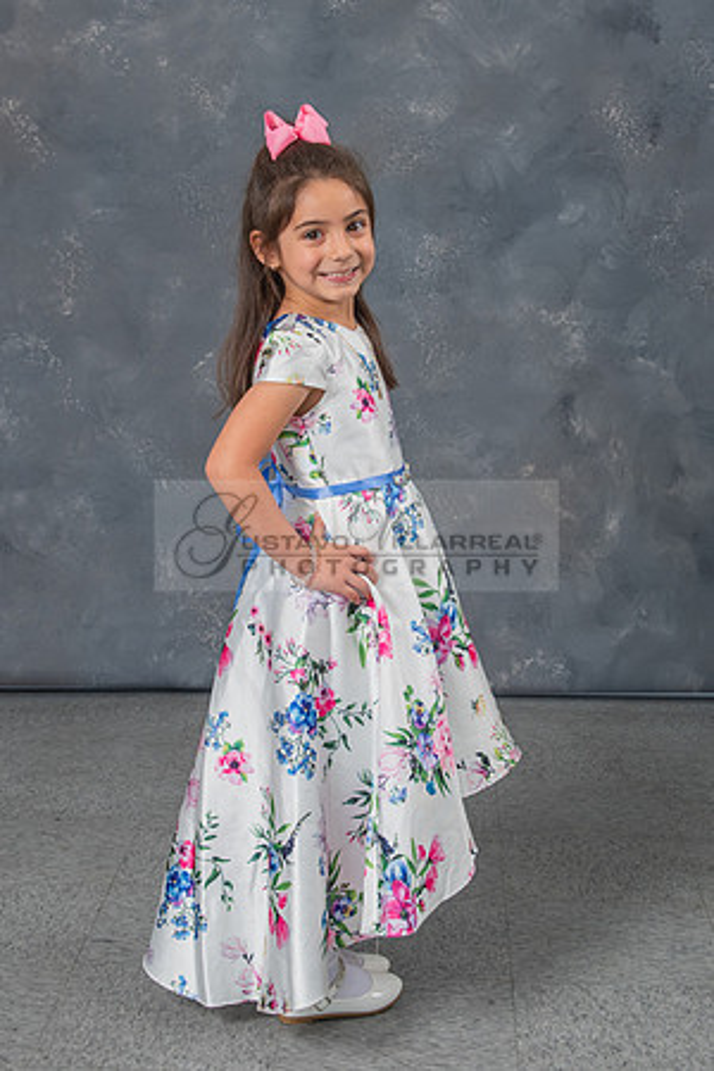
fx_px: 1984
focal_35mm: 67
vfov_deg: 30.1
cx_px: 343
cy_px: 387
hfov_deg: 20.4
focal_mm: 34
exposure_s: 1/160
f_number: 5.6
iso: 200
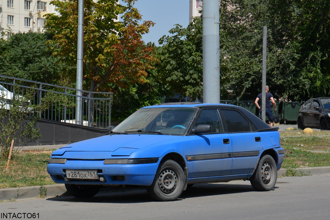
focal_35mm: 93
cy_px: 110
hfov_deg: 21.9
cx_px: 165
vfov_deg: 14.7
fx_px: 853
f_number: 8
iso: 100
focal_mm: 62
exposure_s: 1/250
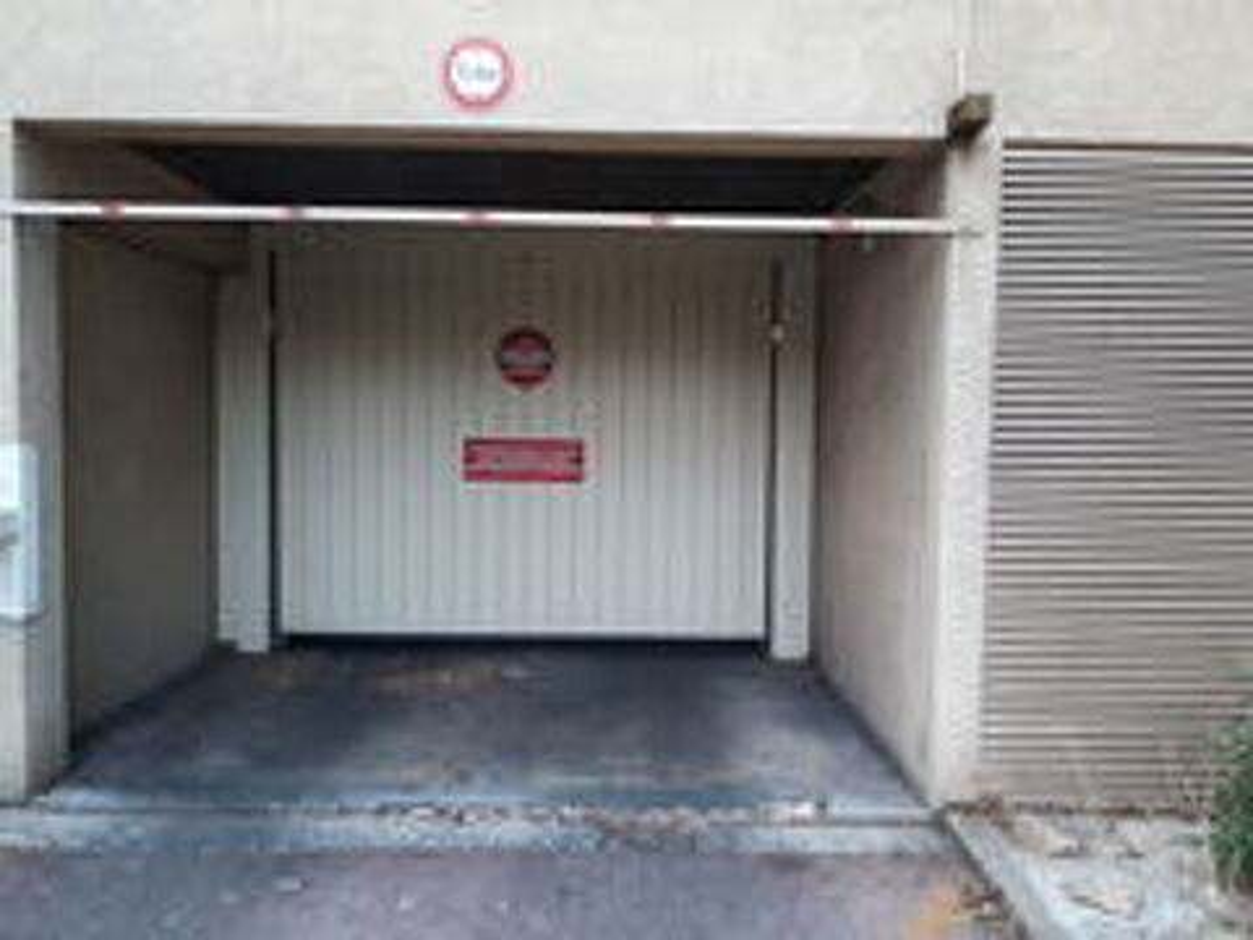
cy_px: 470
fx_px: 977
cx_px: 626
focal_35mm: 27
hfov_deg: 65.3
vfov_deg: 51.4
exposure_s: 1/100
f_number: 1.9
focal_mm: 3.6
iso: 50
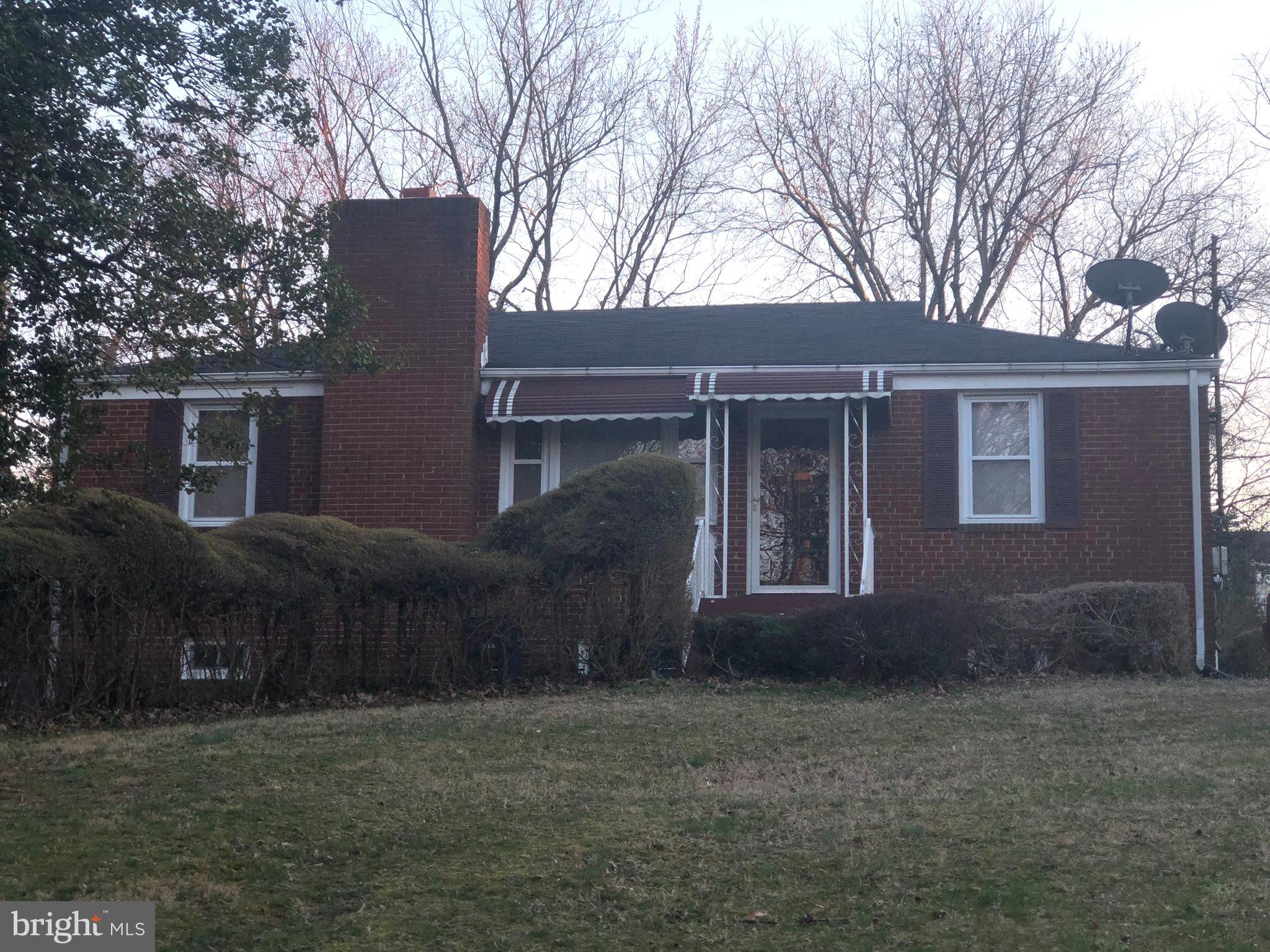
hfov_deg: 33.8
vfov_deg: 25.7
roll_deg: -1.0
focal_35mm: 57
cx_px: 635
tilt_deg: +8.9
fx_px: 2091
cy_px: 476
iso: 20
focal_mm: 6.6
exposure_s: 1/220
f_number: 2.8
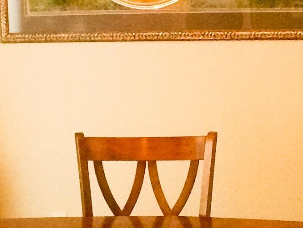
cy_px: 115
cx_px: 130
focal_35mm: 128
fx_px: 1120
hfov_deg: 15.4
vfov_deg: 11.6
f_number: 2.2
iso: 200
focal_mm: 4.15
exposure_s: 1/30
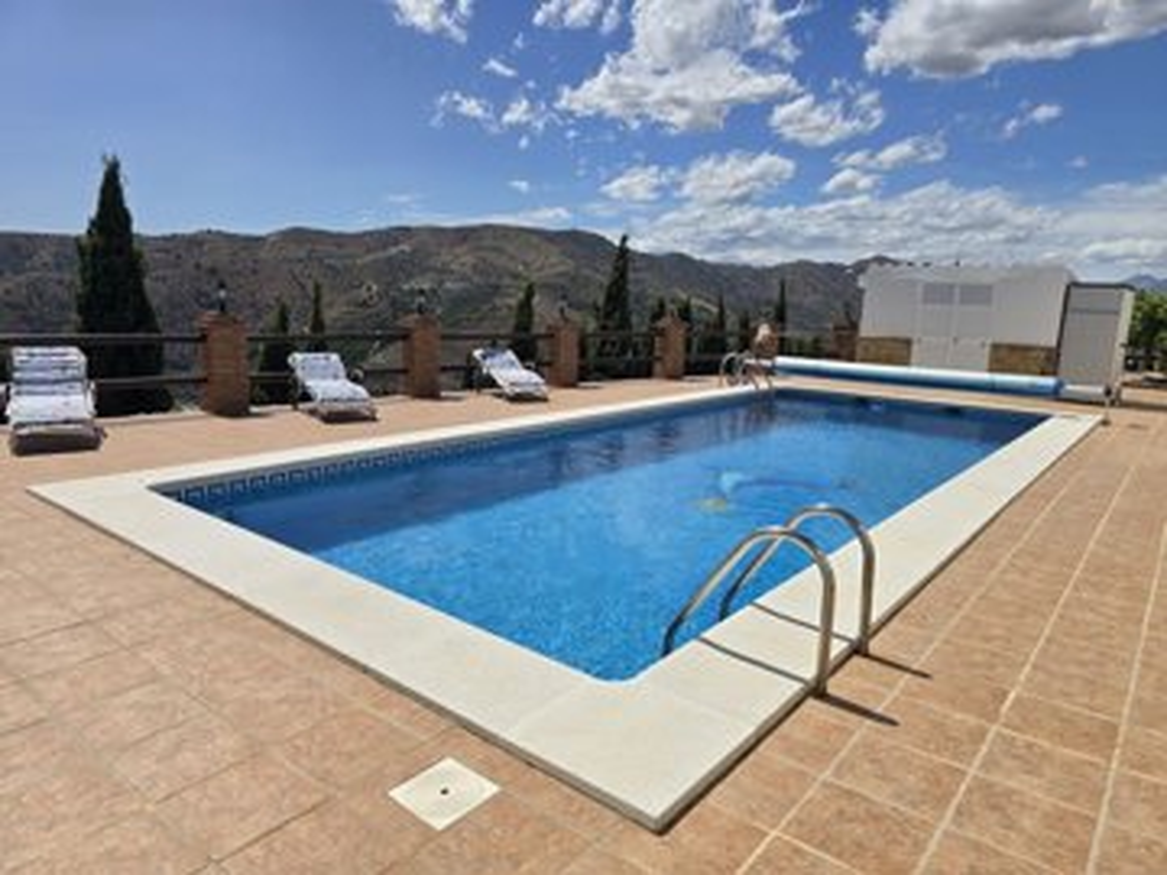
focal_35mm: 23
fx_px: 775
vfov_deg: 58.9
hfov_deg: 73.9
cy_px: 438
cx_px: 584
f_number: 1.7
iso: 12
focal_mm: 6.3
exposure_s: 1/1915
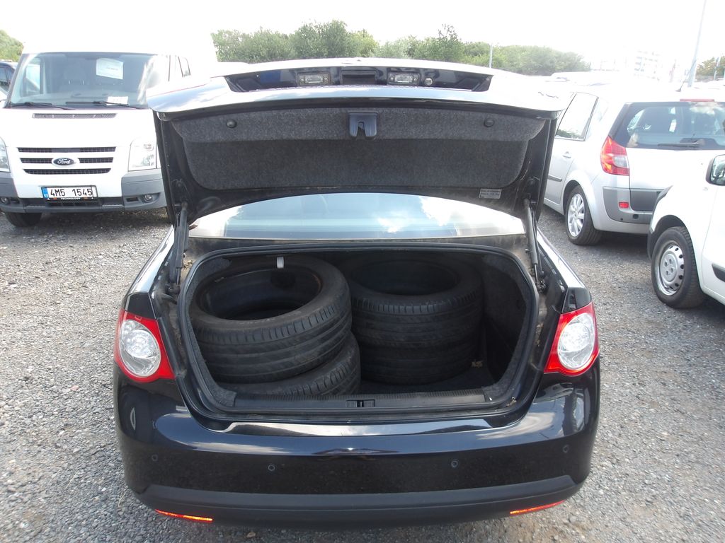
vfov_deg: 51.4
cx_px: 362
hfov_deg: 65.3
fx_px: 565
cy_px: 272
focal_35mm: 27
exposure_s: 1/143
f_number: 3
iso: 100
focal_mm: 4.9
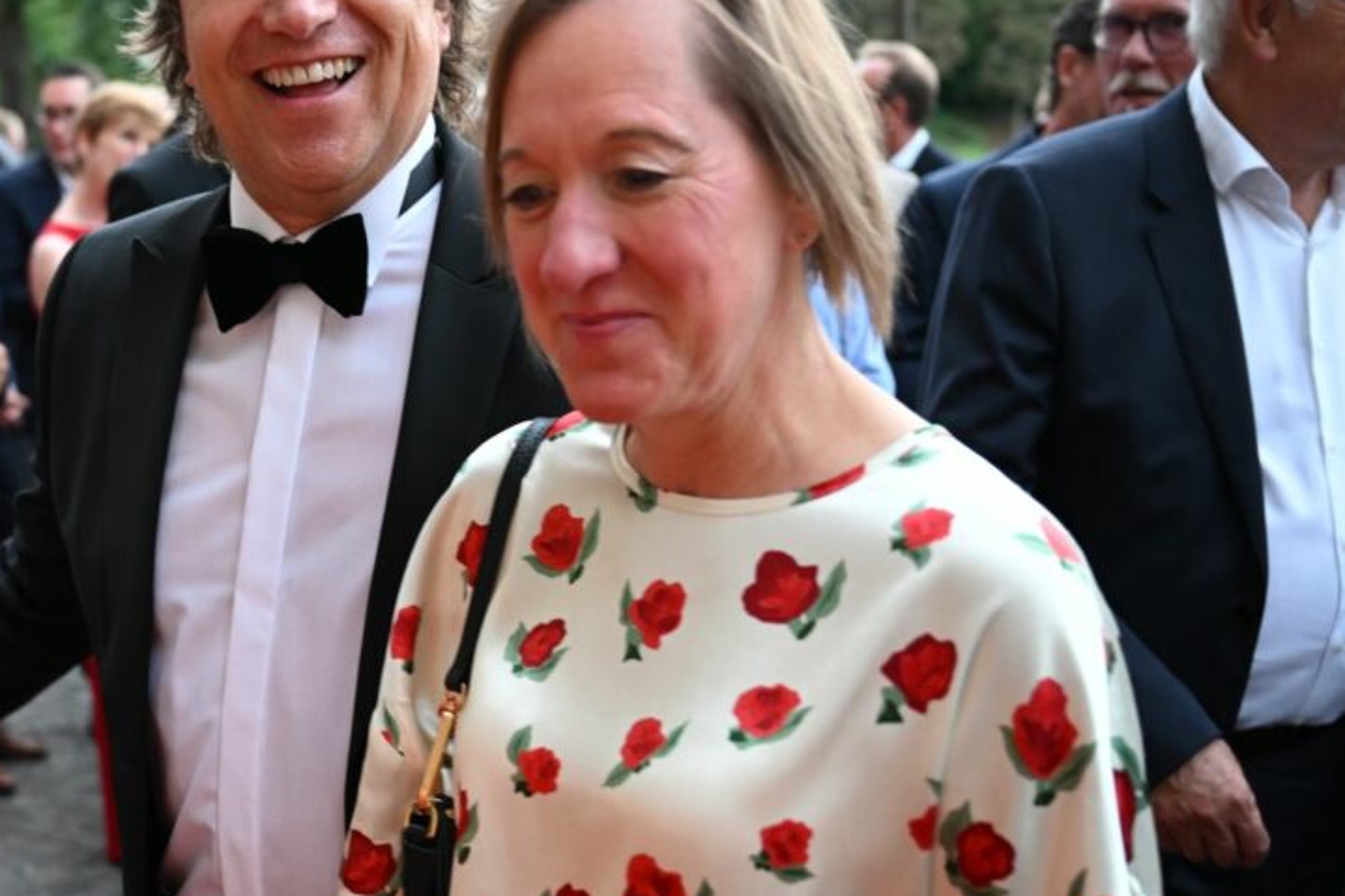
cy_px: 597
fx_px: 2316
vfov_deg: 21.8
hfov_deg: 31.2
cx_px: 200
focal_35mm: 62
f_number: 3.2
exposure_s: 1/200
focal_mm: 33
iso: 1250
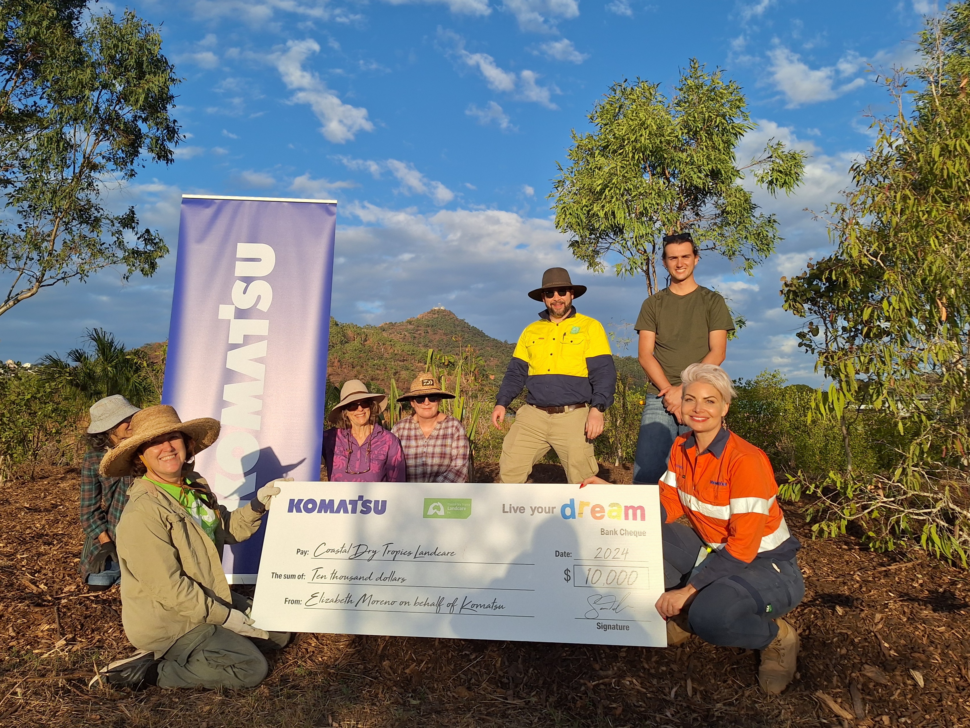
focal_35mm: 23
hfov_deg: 73.9
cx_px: 485
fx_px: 644
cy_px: 364
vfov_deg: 58.9
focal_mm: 5.54
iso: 40
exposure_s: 1/3333
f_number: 1.8
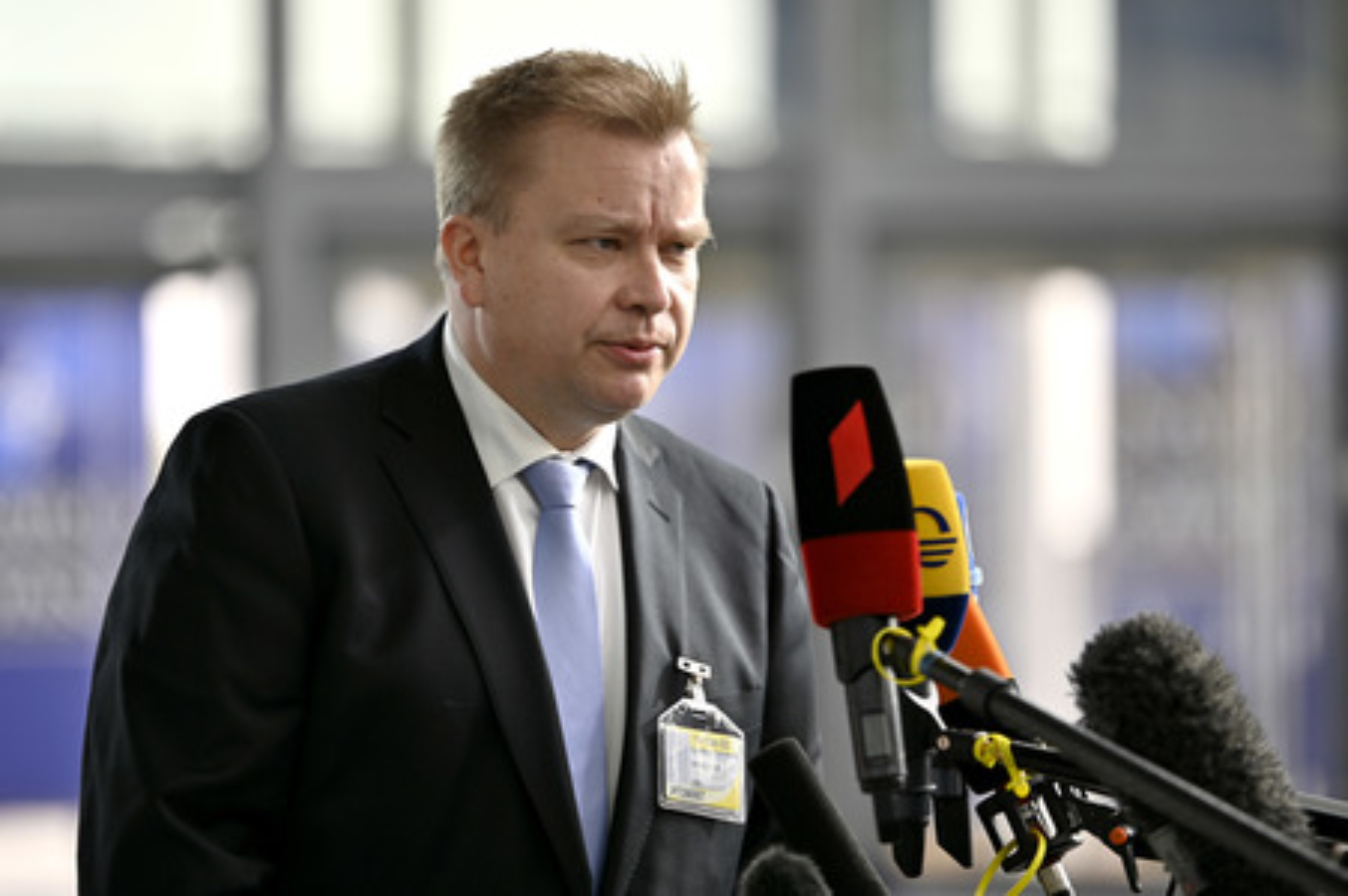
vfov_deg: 6.9
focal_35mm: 200
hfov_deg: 10.3
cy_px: 448
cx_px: 674
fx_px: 7483
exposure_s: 1/400
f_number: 2.8
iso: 160
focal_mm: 200
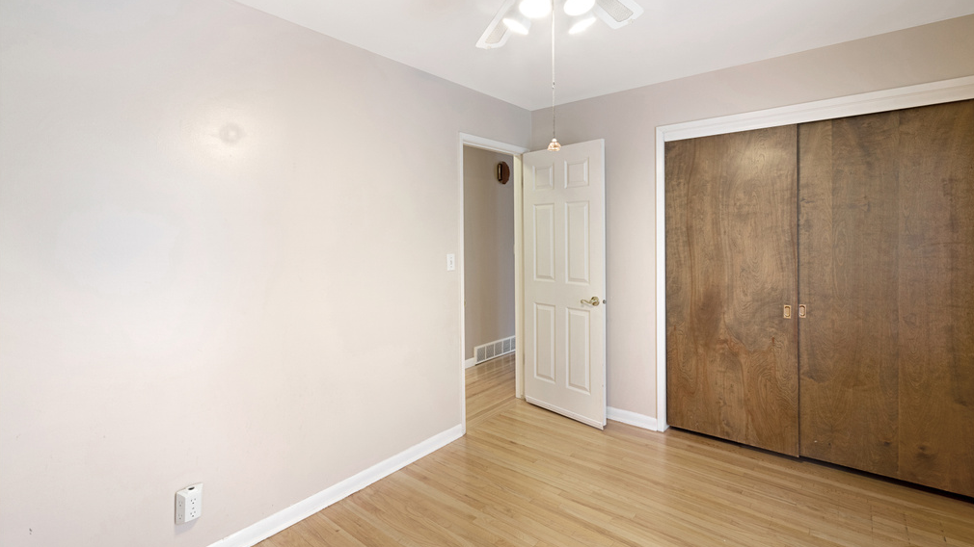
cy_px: 241
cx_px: 491
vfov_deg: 63.7
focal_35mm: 17
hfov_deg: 95.9
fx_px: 439
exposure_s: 1/2
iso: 320
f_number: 9
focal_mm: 16
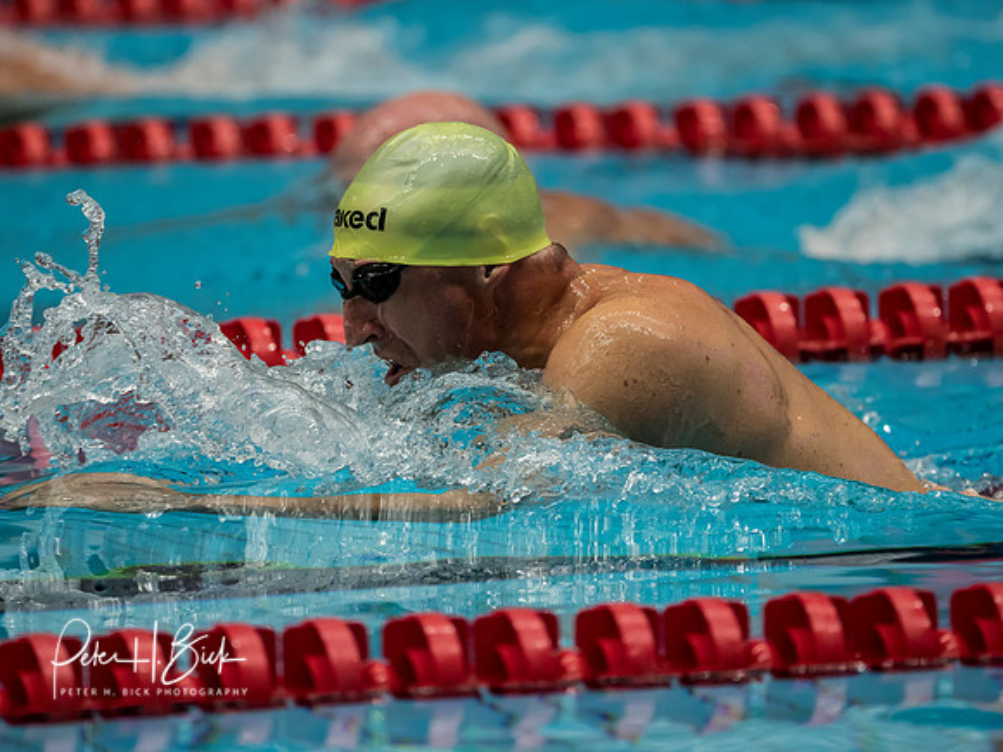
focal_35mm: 401
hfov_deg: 4.9
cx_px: 502
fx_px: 11619
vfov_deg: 3.7
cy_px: 376
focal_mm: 200
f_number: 2.8
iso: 1600
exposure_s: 1/1000
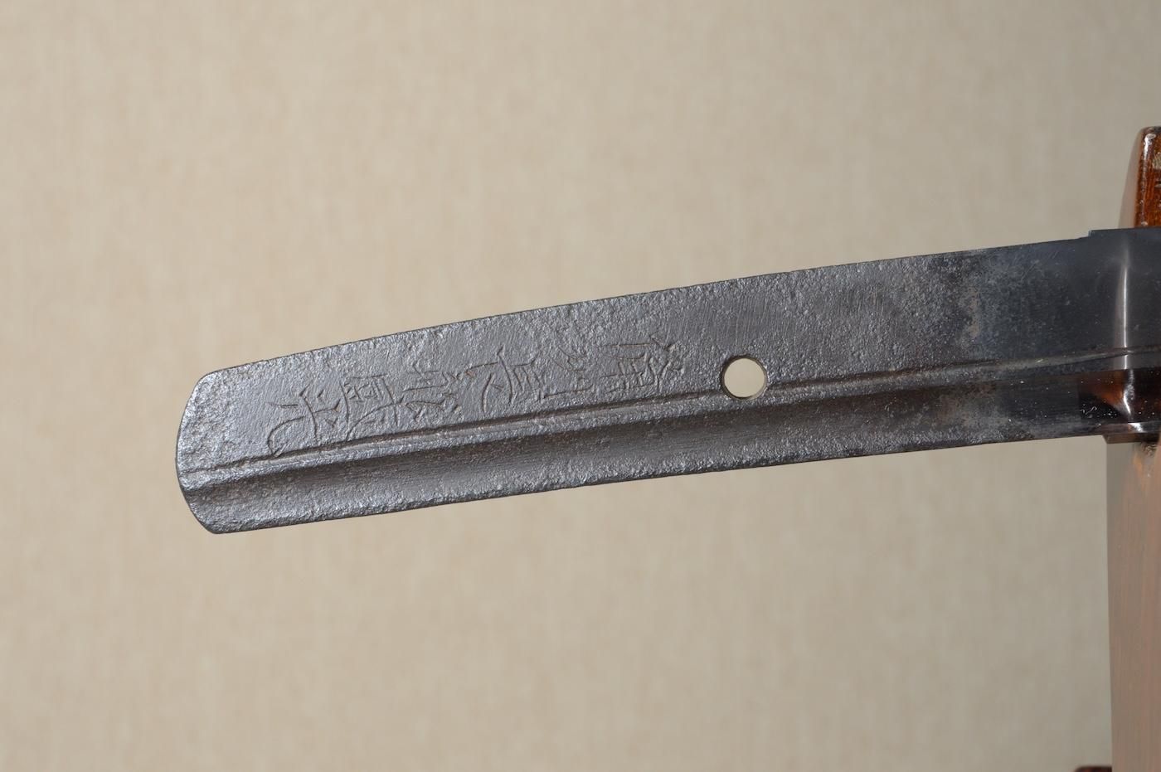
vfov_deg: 13.0
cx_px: 580
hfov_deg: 19.5
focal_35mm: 105
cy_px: 386
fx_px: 3383
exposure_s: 1/1.6
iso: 400
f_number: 11
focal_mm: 70
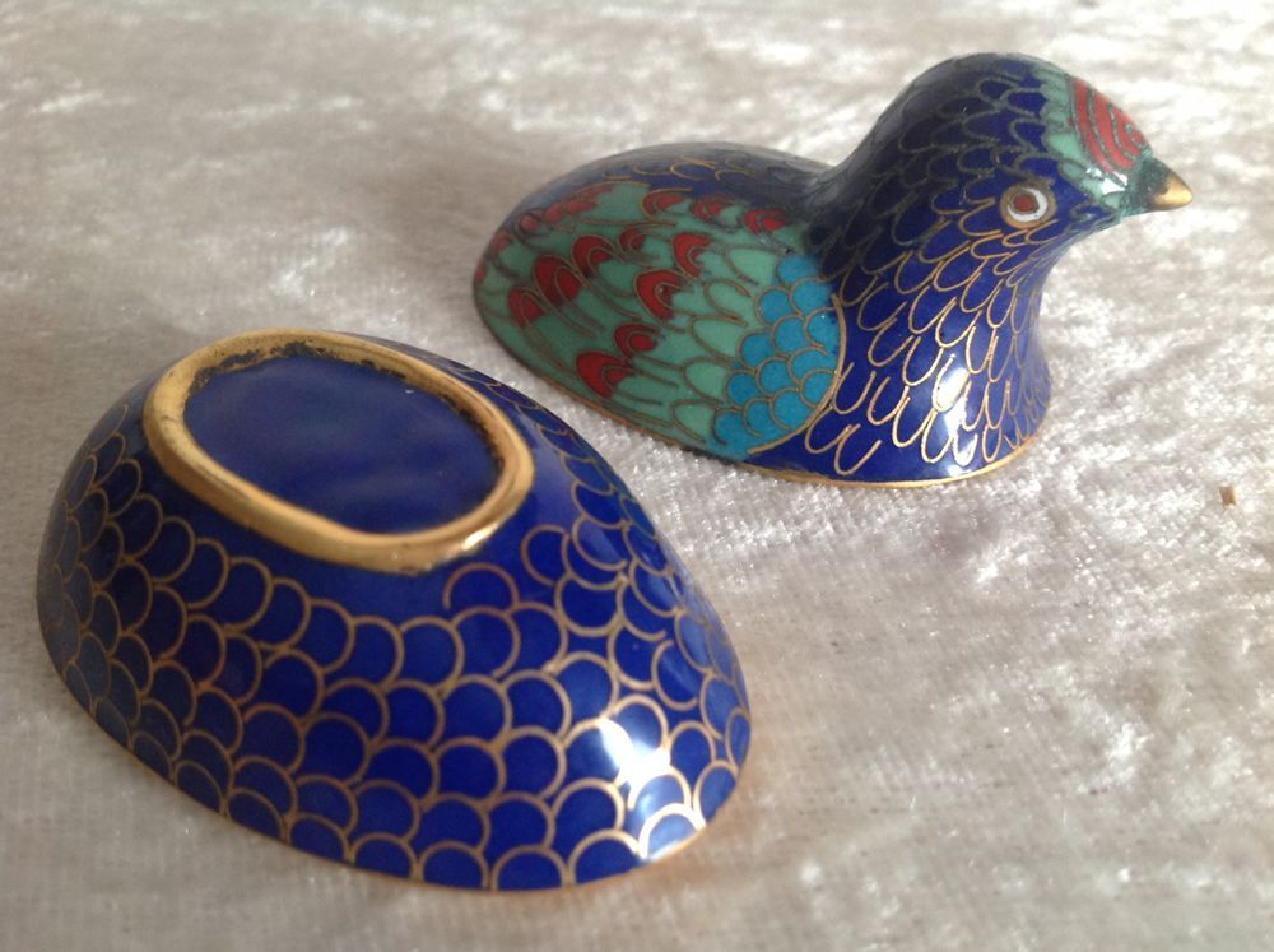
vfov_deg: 40.6
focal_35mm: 35
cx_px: 637
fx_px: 1286
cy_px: 476
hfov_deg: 52.7
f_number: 2.4
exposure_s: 1/15
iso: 125
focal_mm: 4.28
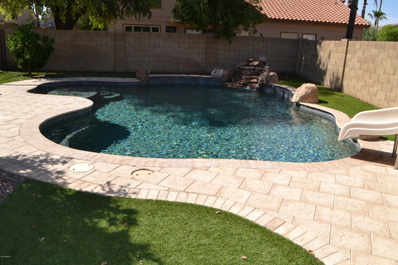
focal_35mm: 30
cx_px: 199
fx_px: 332
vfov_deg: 43.6
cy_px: 132
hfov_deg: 61.9
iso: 100
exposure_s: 1/200
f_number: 8
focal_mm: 20
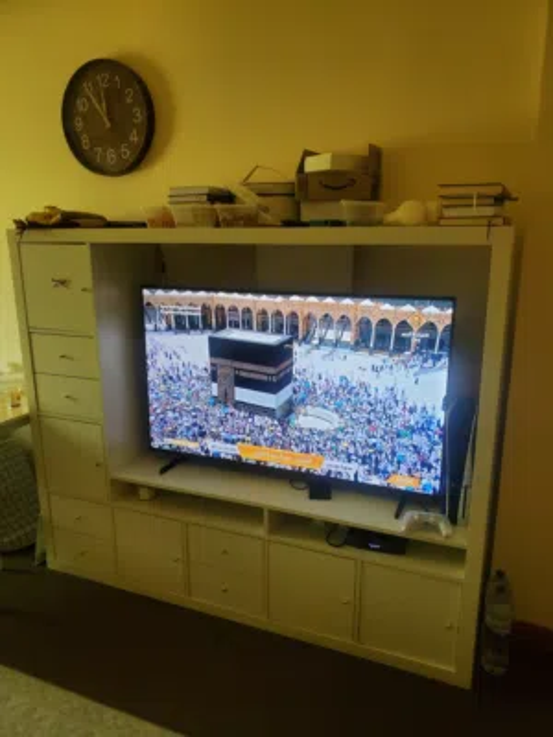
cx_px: 276
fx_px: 554
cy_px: 368
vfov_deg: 67.3
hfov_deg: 53.1
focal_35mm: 26
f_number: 2.4
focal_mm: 4.3
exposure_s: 1/60
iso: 200
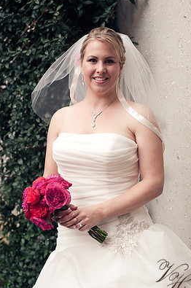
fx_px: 455
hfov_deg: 23.7
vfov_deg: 35.1
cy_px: 144
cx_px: 95
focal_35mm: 57
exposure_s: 1/250
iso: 400
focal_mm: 50
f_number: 3.2
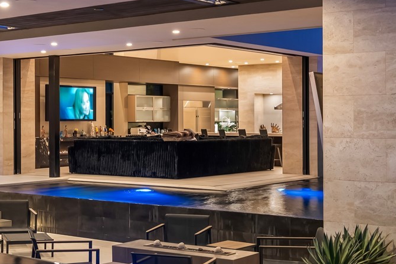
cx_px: 99
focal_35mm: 68
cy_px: 120
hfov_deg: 29.2
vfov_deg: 20.0
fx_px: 748
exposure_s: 1/2
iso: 250
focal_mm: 28
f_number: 3.2
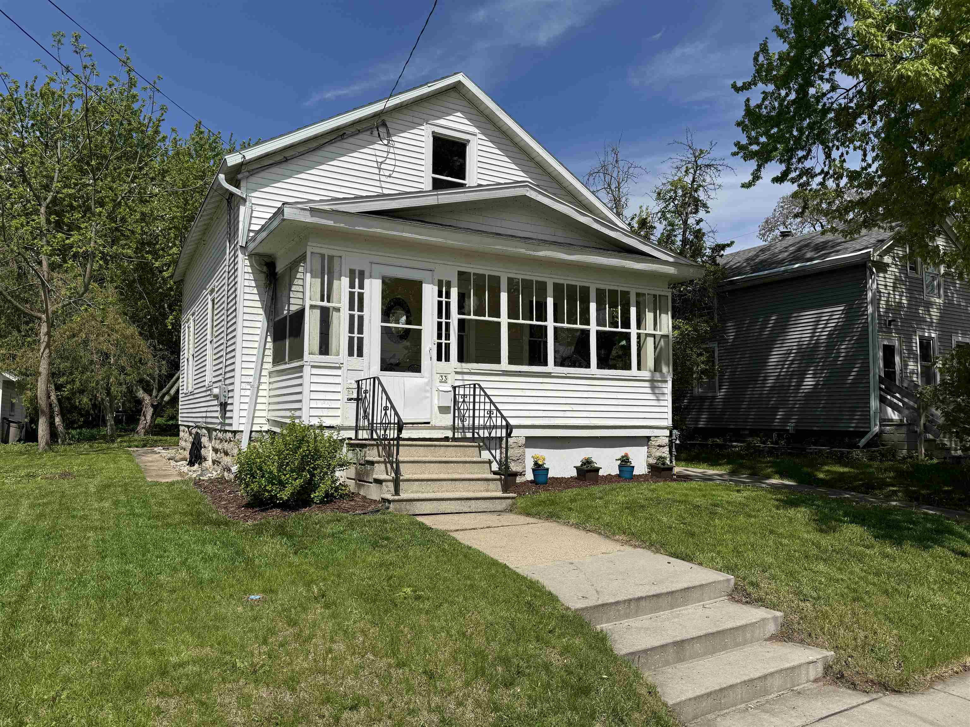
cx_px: 485
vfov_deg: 56.8
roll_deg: -0.6
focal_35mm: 24
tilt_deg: +3.9
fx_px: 673
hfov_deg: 71.6
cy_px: 364
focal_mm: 6.76
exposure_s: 1/7937
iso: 80
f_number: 1.78
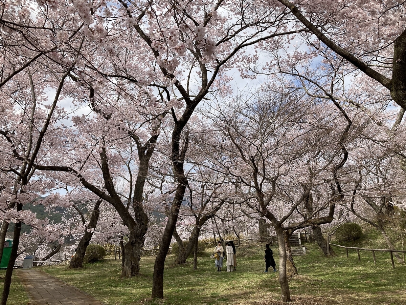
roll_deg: +0.2
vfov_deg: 49.7
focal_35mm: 28
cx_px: 203
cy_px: 152
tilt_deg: +15.8
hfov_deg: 63.4
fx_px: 328
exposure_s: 1/1600
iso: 20
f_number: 1.8
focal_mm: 3.99
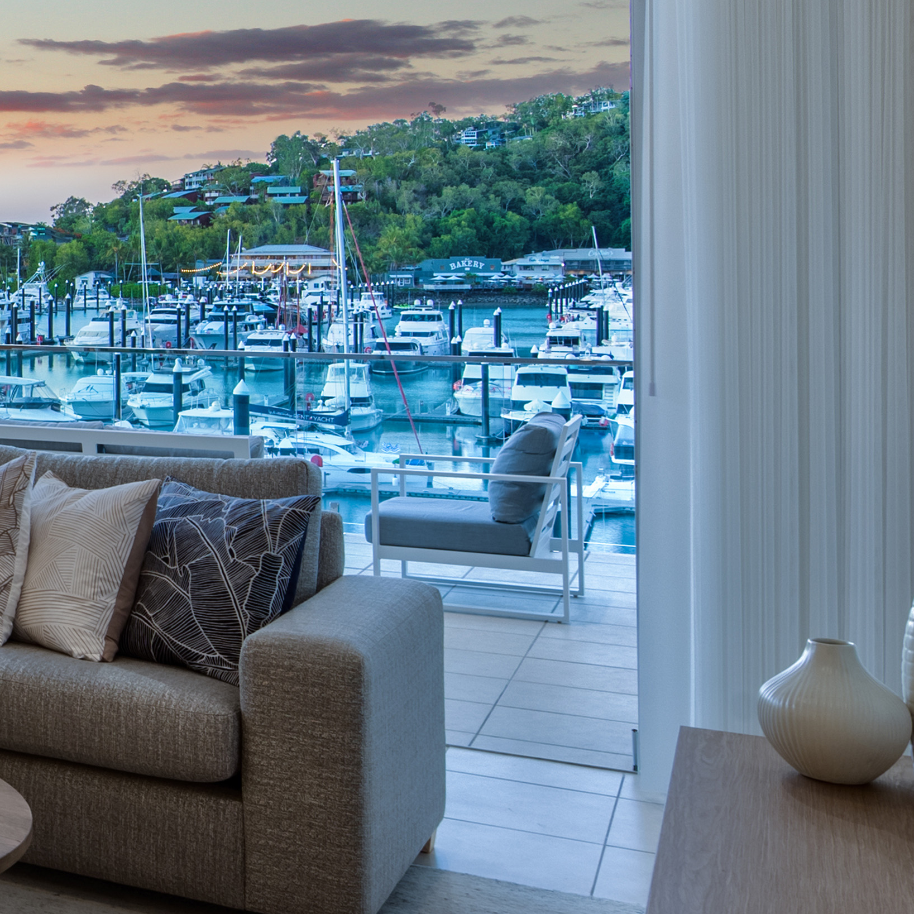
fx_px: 1494
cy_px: 576
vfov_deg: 33.8
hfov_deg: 25.4
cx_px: -464
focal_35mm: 50
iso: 200
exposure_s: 1/6
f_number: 10
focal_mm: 16
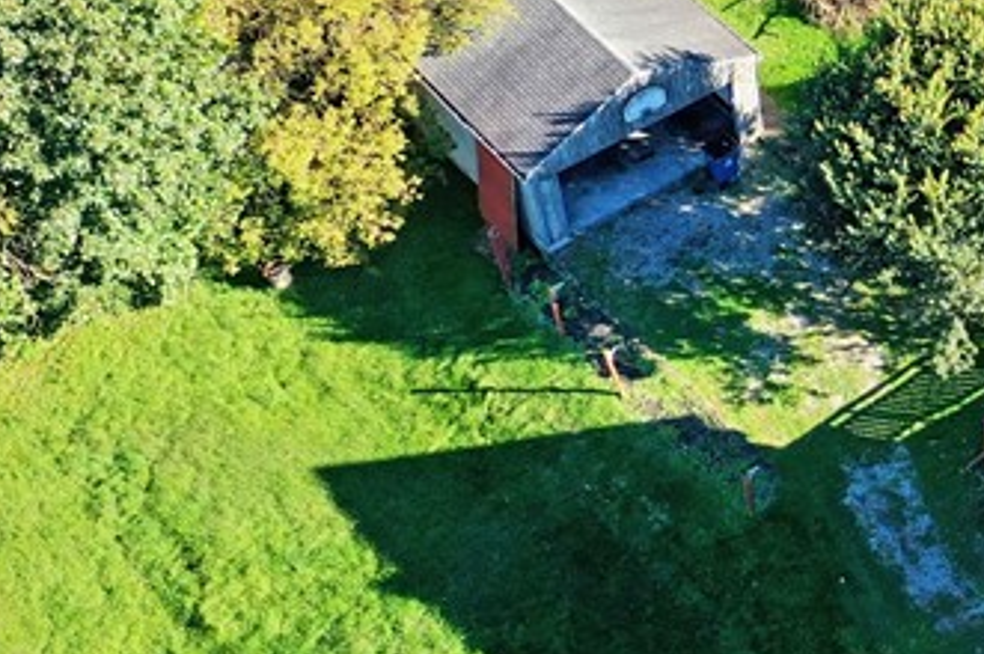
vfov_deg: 14.8
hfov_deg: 21.2
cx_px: 1049
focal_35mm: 92
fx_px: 2512
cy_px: 318
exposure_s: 1/160
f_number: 4.5
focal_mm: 10.26
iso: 100
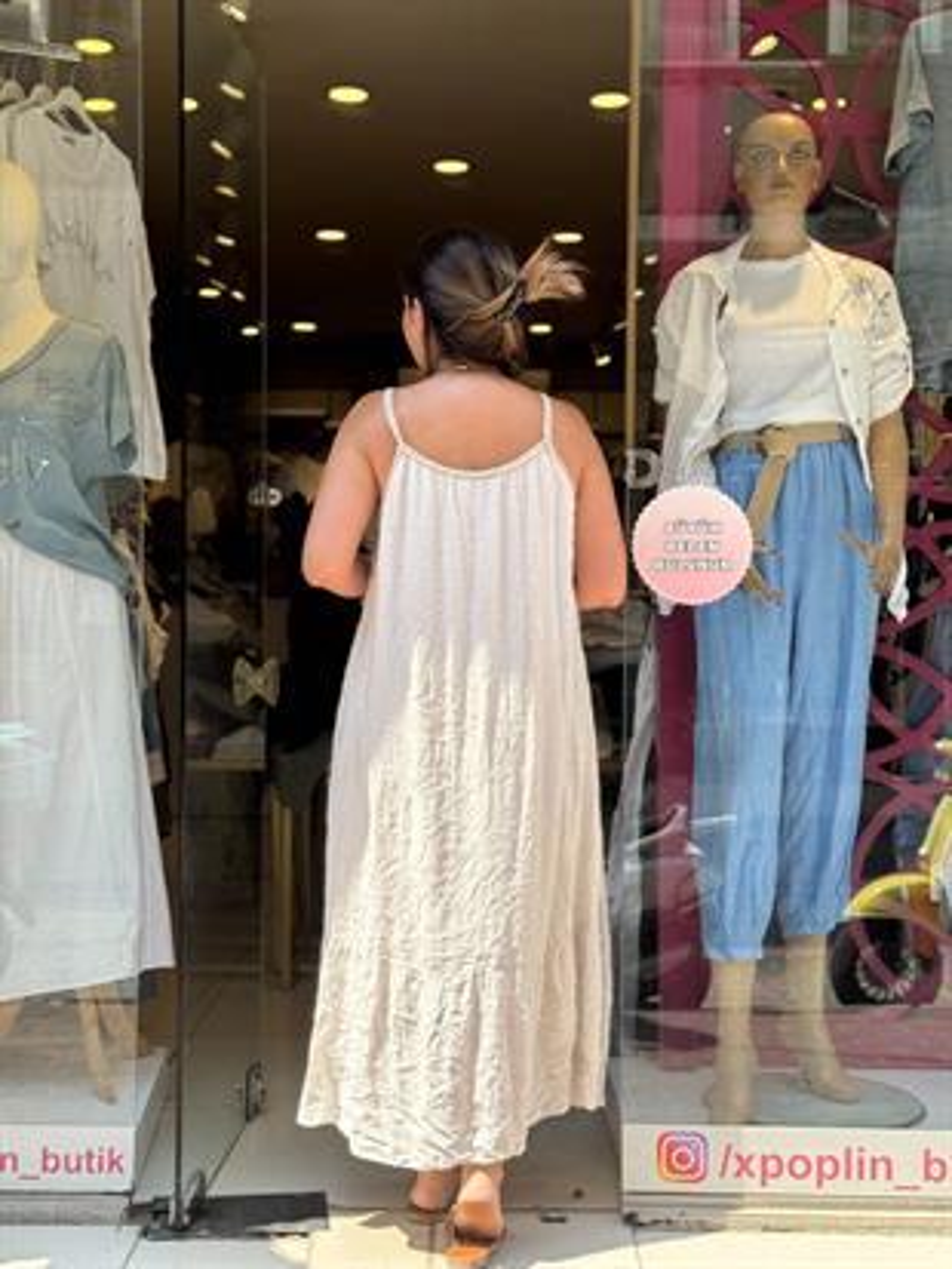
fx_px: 1759
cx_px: 476
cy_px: 634
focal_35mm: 48
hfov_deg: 30.3
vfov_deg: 39.6
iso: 64
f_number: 1.78
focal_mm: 6.76
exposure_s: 1/1395
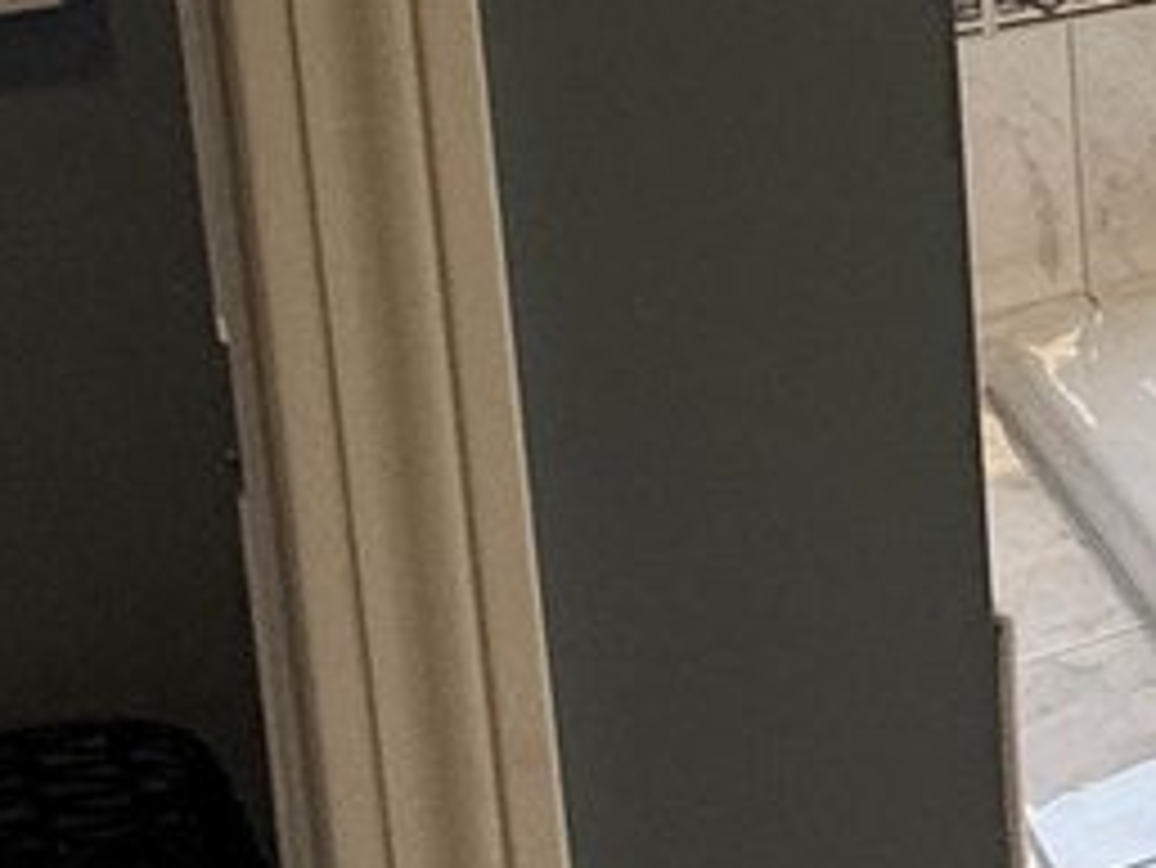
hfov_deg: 14.5
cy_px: -423
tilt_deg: -9.5
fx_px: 2907
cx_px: 2793
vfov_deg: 15.7
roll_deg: -2.1
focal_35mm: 87
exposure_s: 1/120
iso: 160
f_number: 2.2
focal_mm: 2.22
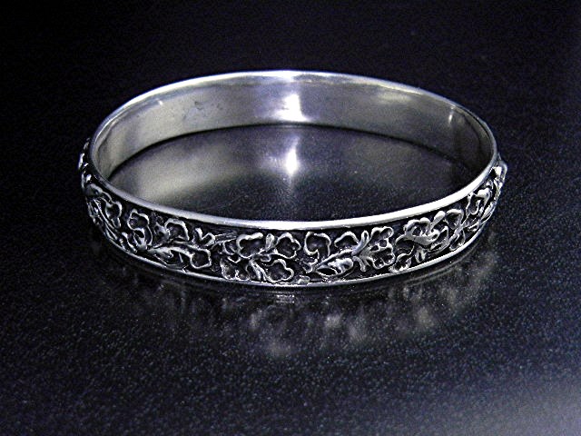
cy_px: 218
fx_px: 990
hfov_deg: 32.7
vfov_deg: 24.8
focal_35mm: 59
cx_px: 290
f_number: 8
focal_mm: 10.6
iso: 800
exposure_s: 1/30
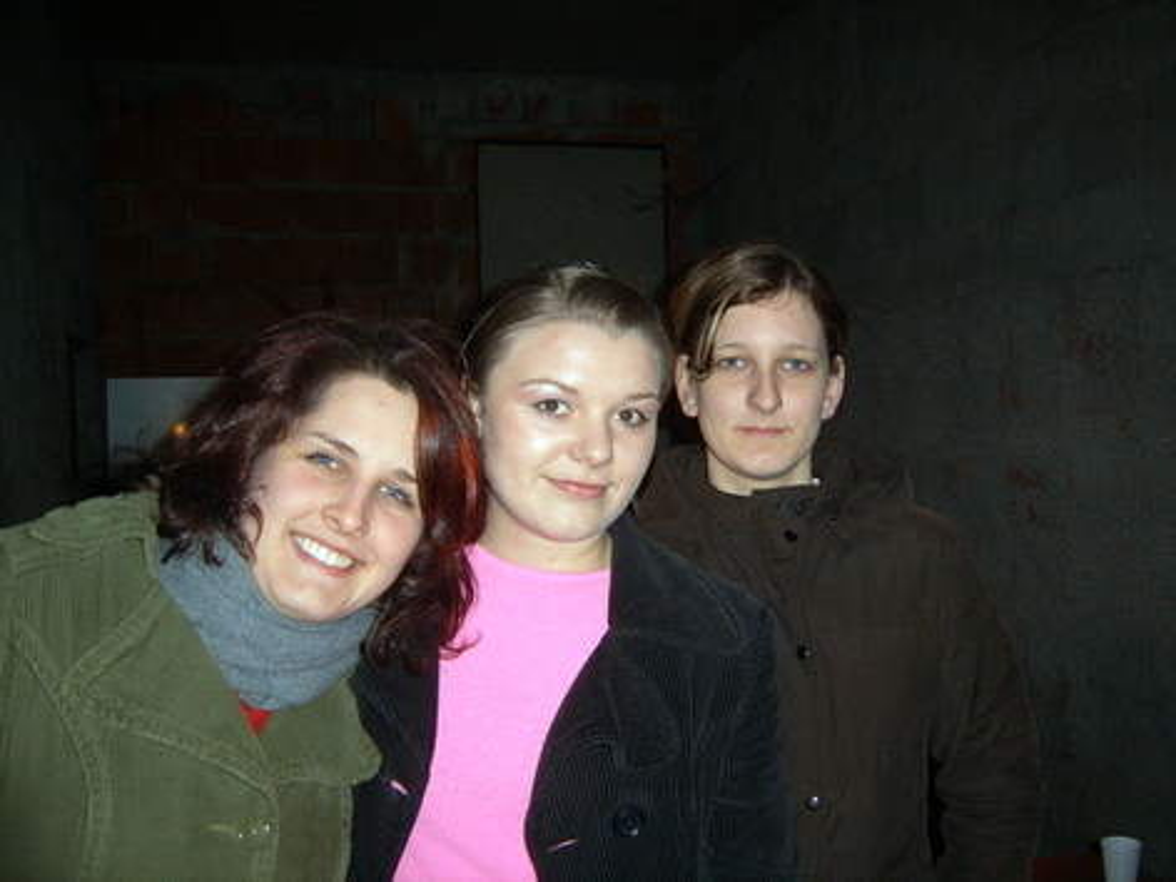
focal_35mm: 35
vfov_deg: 40.7
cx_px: 588
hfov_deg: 52.6
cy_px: 441
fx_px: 1189
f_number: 2.8
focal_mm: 5.8
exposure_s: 1/30
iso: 100
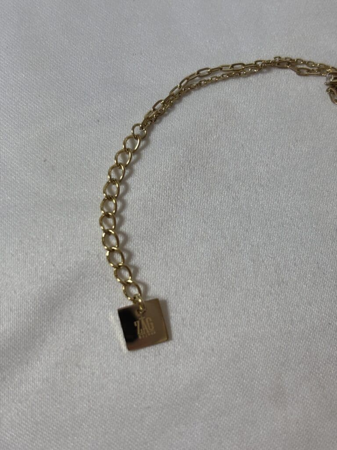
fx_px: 675
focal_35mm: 52
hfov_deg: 28.0
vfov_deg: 36.8
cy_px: 225
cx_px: 168
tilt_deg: -72.1
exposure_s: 1/201
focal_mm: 5.96
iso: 32
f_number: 1.6
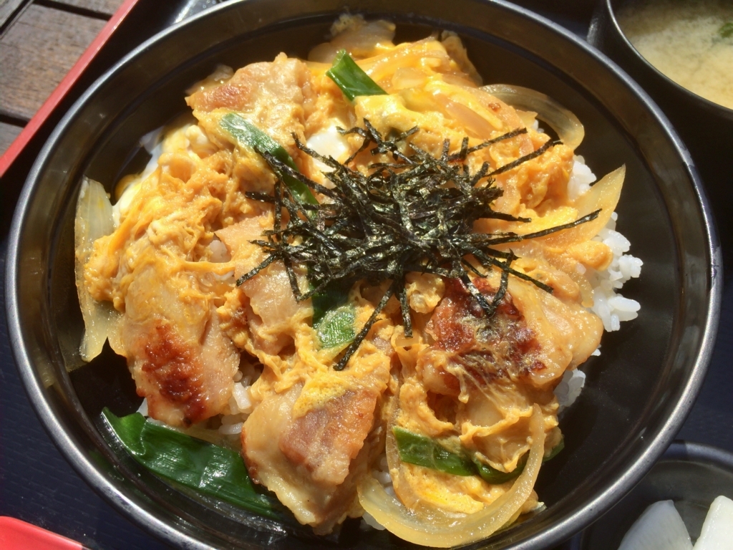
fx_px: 614
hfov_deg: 61.7
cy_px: 275
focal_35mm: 29
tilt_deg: -64.4
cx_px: 366
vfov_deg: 48.2
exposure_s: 1/1642
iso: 32
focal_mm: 4.15
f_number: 2.2
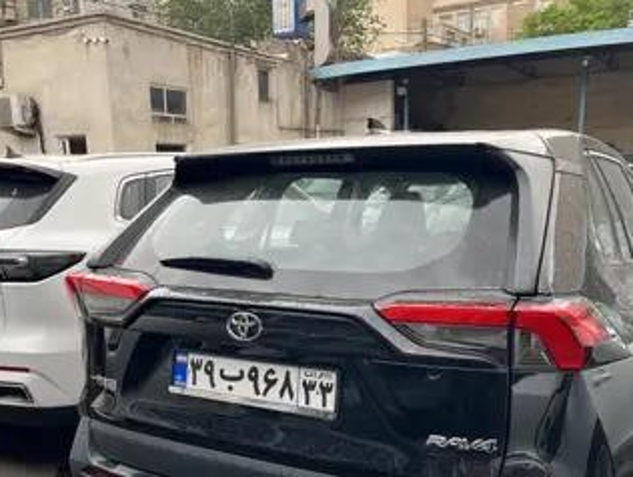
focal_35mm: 37
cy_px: 335
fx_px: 678
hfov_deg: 50.1
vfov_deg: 38.1
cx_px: 300
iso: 32
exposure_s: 1/122
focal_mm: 5.1
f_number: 1.6
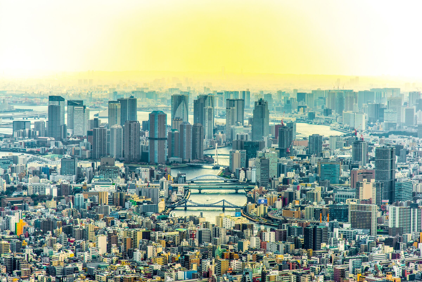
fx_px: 1407
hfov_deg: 17.1
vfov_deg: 11.4
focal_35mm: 120
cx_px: 211
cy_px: 141
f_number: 4
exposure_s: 1/250
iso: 64
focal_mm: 120
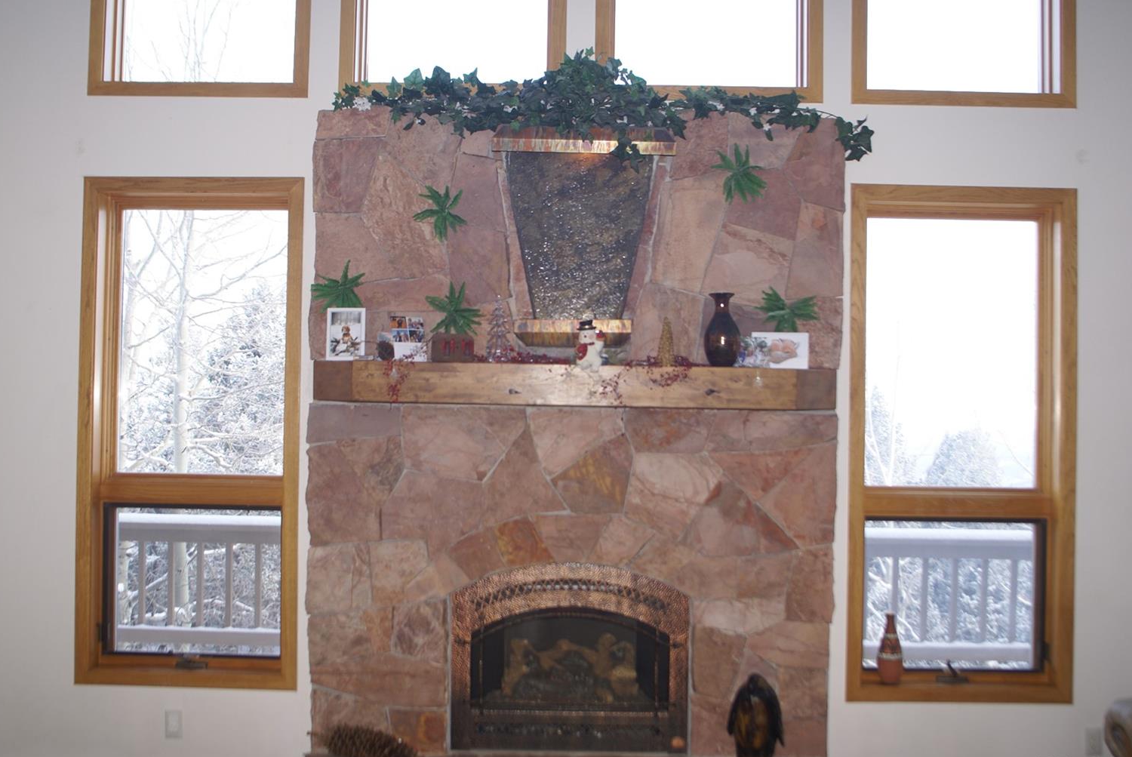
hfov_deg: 58.7
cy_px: 379
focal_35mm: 32
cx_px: 558
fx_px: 1007
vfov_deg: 41.2
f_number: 2.8
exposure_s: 1/80
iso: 125
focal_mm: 20
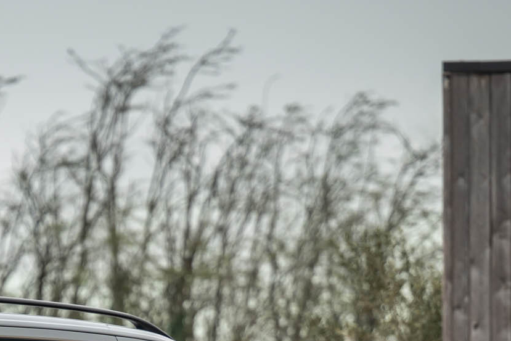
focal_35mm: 469
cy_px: 601
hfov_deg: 4.4
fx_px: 6658
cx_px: -107
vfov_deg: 2.9
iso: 100
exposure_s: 1/320
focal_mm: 120
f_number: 2.8
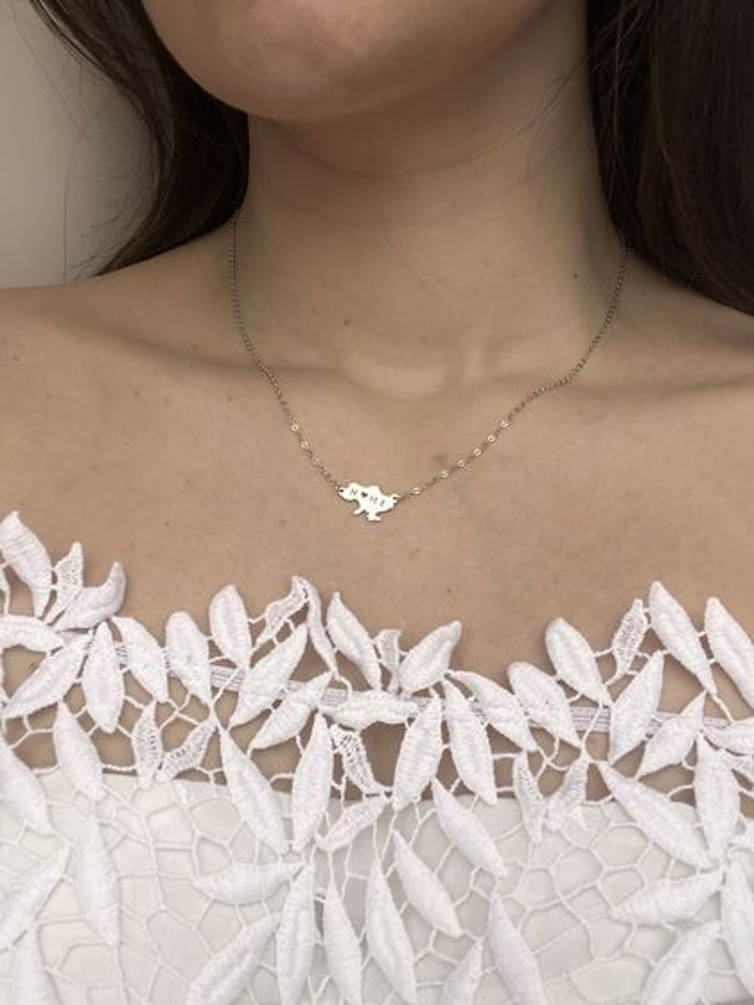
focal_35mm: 30
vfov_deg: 60.0
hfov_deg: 46.8
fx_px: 871
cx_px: 377
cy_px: 502
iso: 40
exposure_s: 1/90
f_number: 2.2
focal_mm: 2.71
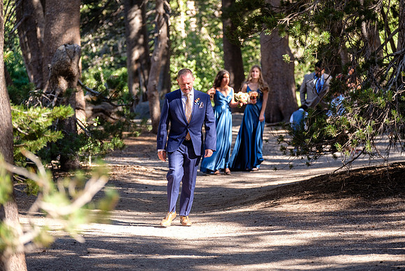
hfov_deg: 12.9
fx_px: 1789
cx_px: 202
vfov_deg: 8.6
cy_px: 136
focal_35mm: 159
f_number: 2.8
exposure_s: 1/180
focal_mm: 106
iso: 200
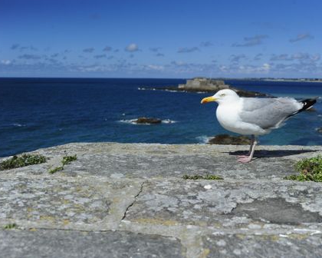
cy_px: 129
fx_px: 381
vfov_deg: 37.3
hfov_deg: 45.6
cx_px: 187
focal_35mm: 40
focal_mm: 35
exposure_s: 1/8000
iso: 1100
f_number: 7.1
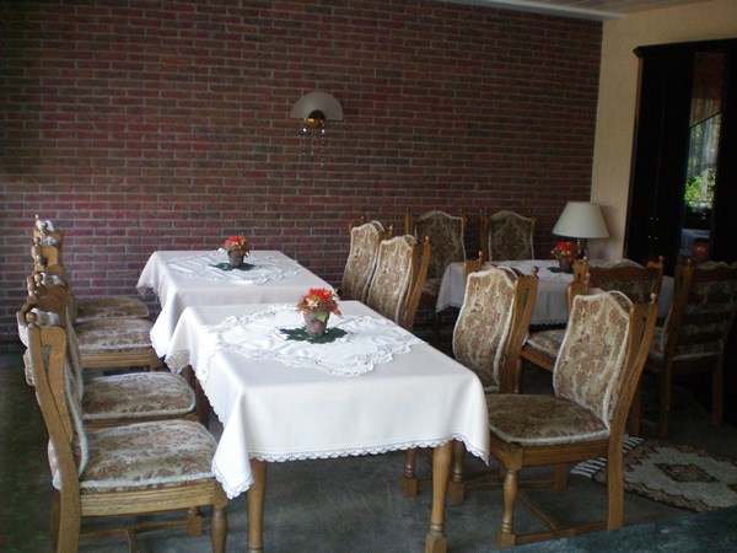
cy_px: 276
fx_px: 809
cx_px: 368
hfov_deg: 49.0
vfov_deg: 37.7
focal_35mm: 38
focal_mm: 6.3
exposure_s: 1/60
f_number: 3.1
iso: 160
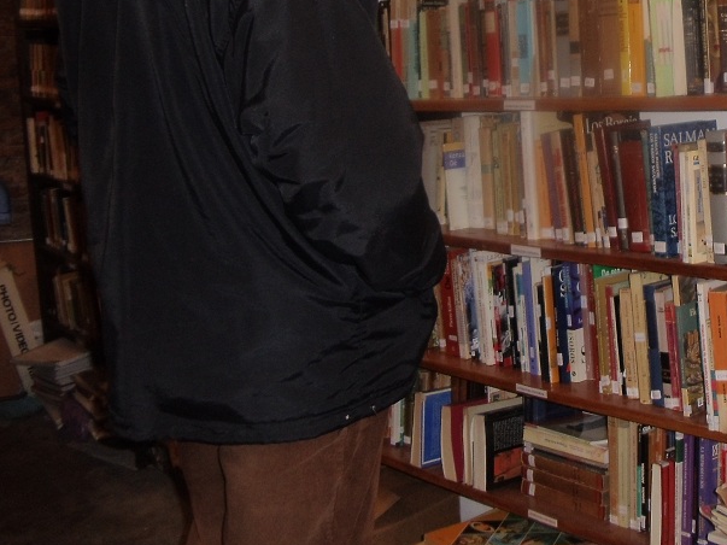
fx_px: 1533
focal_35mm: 73
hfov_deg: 26.2
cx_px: 584
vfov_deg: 20.0
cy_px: 116
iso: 80
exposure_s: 1/30
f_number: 3.5
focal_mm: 6
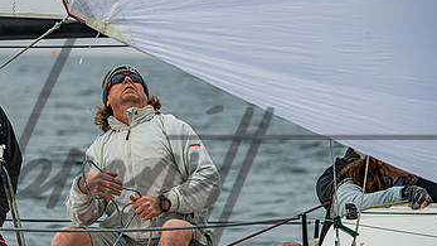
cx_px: 93
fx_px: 4460
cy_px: 167
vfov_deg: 3.2
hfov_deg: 5.6
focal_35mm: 385
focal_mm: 220
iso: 400
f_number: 6.3
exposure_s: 1/2000
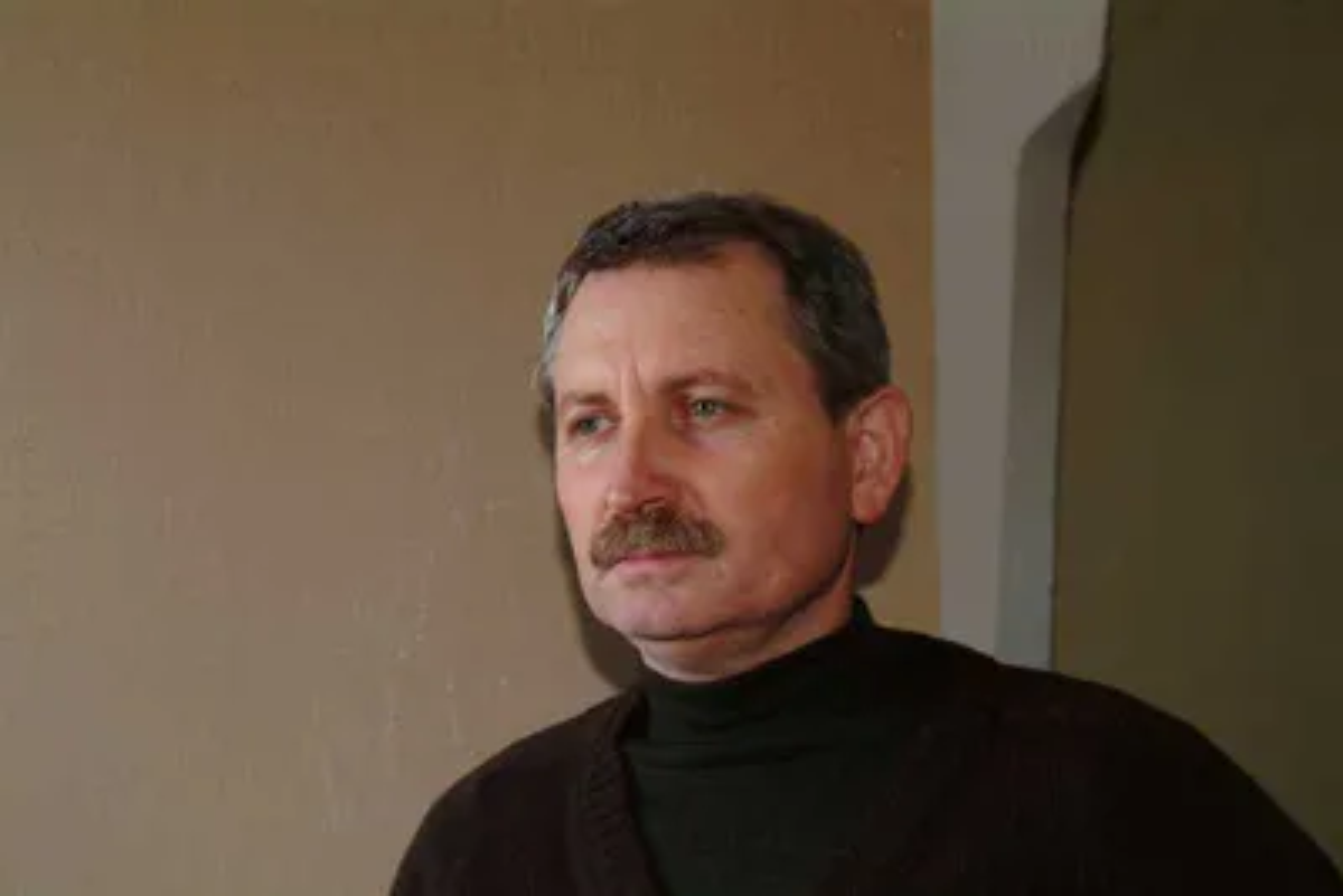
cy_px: 448
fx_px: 2463
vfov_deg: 20.6
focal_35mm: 66
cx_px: 672
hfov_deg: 30.5
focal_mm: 44
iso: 160
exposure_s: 1/10
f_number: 4.2
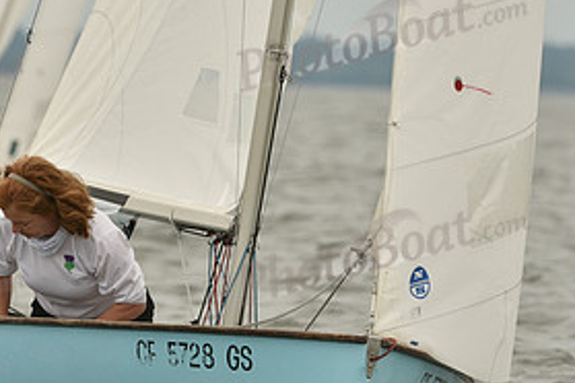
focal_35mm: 644
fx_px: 10285
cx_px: 132
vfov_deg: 2.1
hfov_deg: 3.2
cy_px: 174
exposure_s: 1/1250
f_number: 6.3
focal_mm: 310
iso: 320
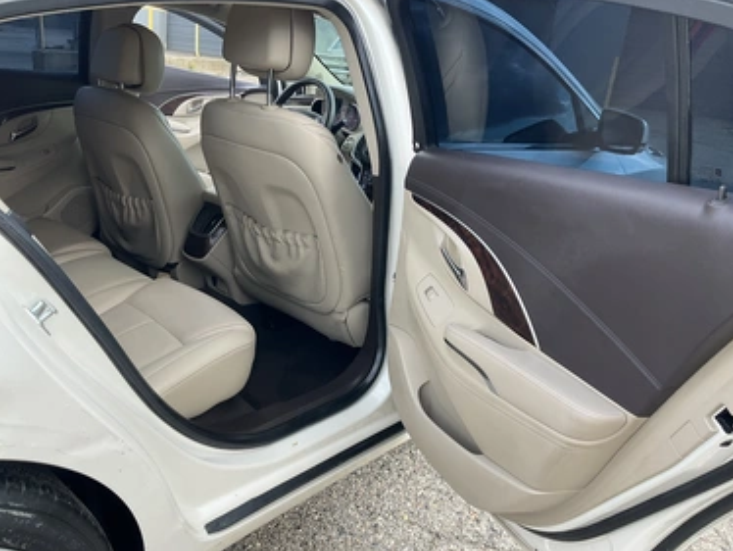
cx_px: 353
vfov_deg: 45.5
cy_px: 288
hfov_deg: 58.3
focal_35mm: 31
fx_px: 657
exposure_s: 1/164
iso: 20
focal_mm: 3
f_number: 1.8
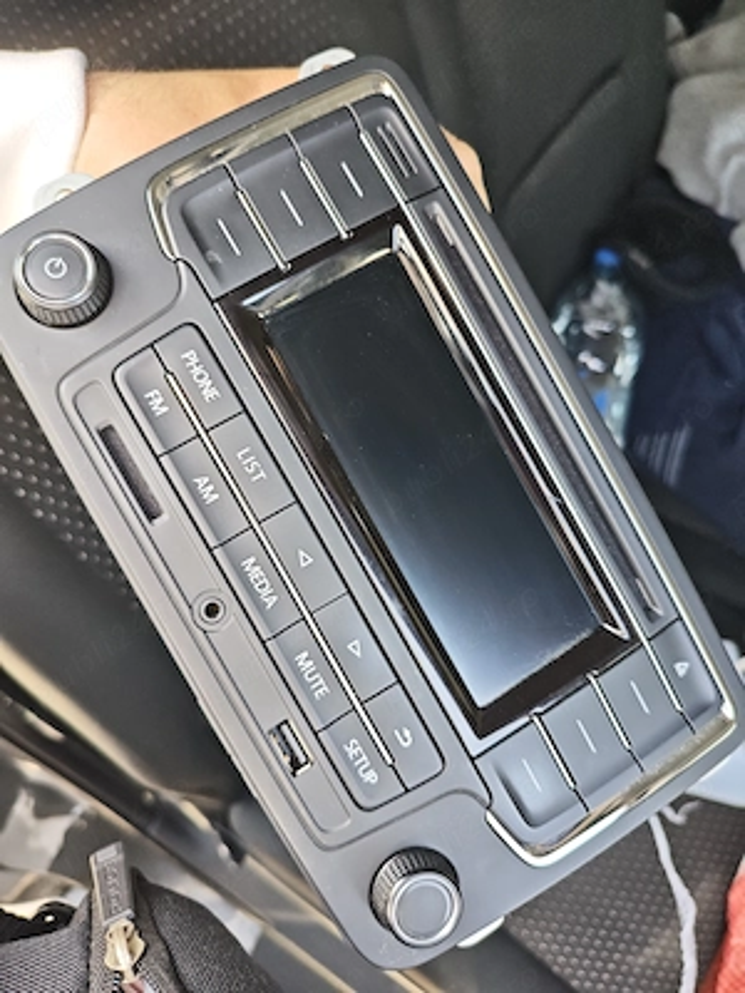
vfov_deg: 67.3
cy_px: 496
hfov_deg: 53.1
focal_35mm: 26
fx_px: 746
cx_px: 372
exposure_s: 1/200
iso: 125
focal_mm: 4.94
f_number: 1.5
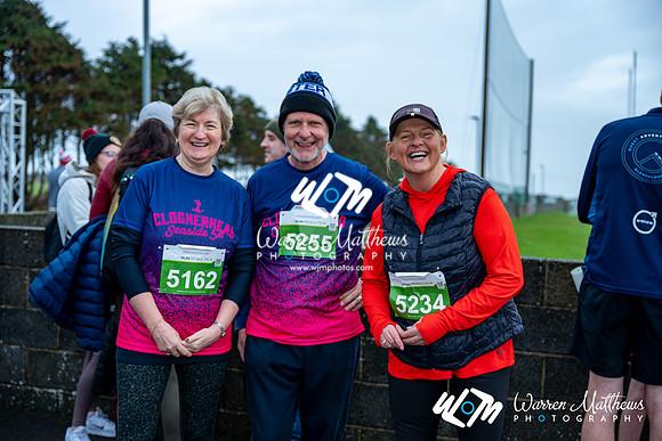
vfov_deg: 29.9
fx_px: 828
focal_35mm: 45
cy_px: 220
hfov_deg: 43.6
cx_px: 331
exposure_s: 1/320
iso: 100
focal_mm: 45
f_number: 2.8
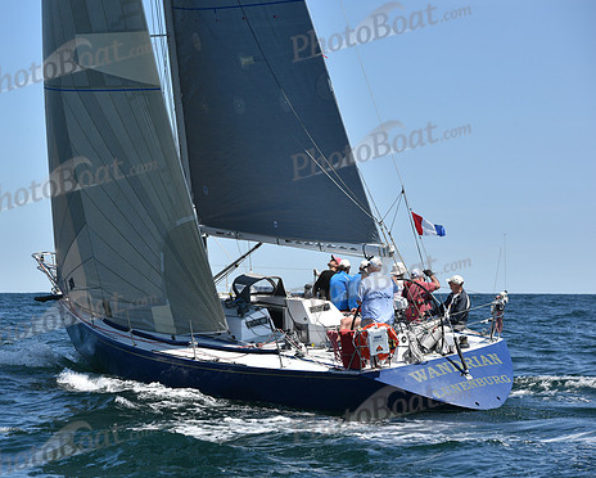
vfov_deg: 11.4
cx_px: 225
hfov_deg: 14.1
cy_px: 232
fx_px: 2401
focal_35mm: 136
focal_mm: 116
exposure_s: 1/1600
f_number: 7.1
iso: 250
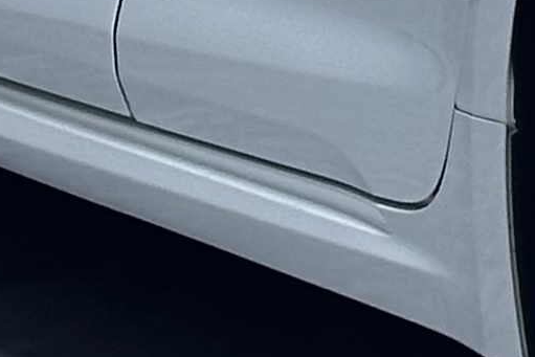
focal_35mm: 394
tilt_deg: -5.3
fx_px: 5857
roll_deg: -2.4
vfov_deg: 3.5
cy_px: -208
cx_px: 1477
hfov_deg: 5.0
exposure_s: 1/160
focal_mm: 6.86
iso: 50
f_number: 1.78
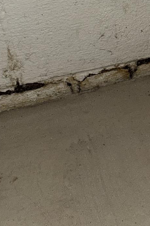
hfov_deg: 18.6
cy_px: 71
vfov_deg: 29.0
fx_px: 431
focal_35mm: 69
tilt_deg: -39.5
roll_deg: -3.2
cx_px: 183
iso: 80
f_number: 1.78
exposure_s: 1/29
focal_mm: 6.76
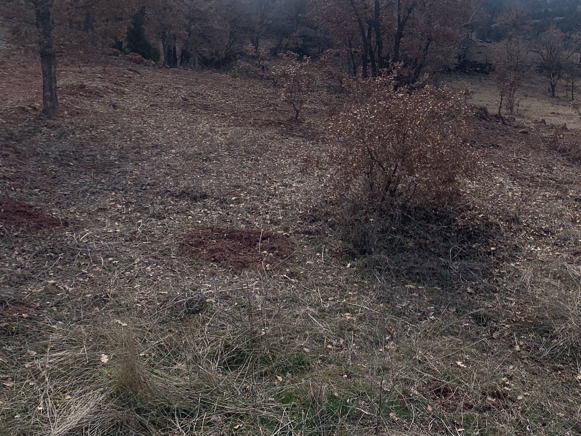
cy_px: 69
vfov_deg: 31.7
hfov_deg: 42.9
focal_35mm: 44
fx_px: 738
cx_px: 316
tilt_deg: -1.7
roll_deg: -1.1
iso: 25
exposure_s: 1/3650
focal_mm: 4.25
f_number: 1.8
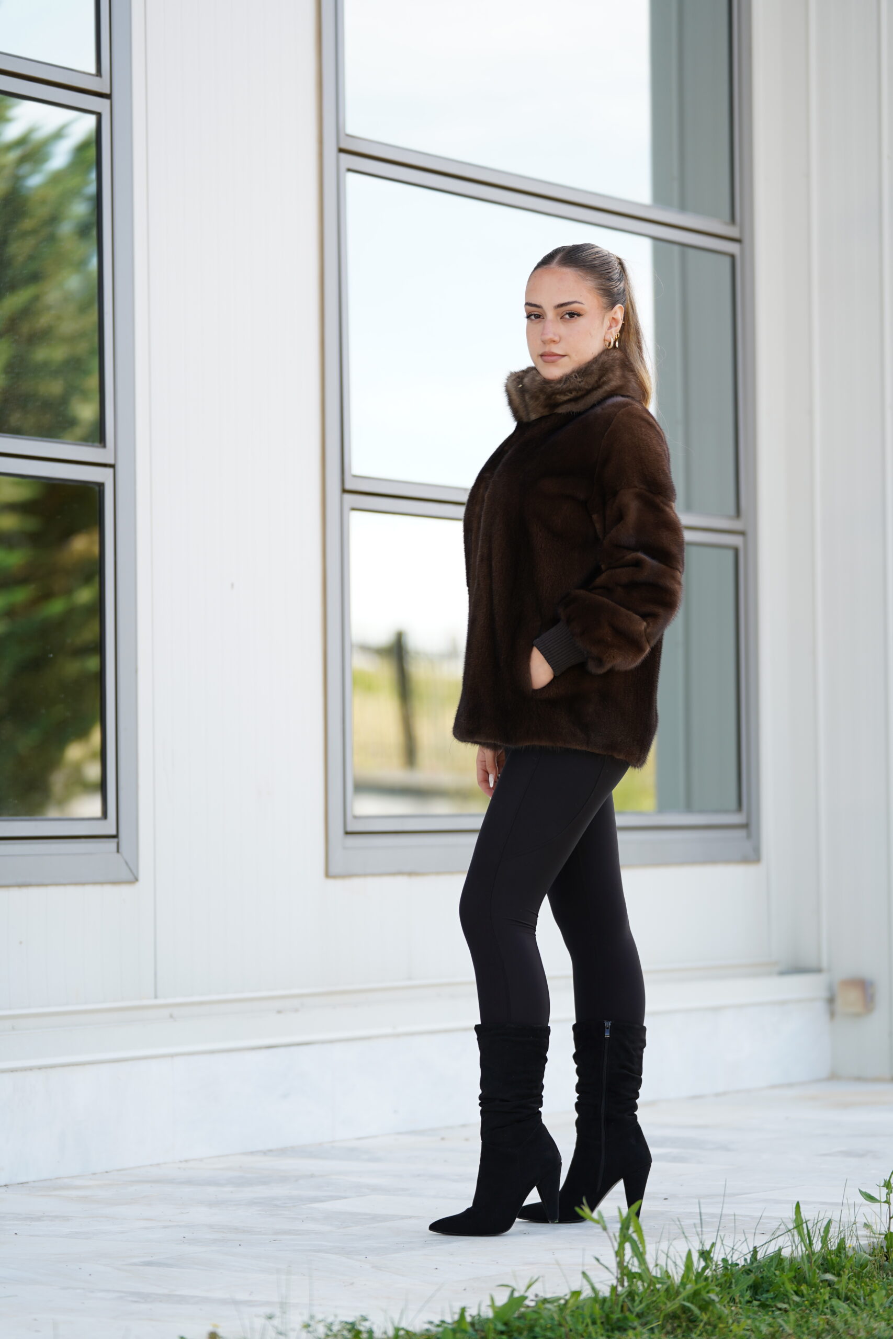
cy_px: 670
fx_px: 4204
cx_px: 446
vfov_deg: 18.1
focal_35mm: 113
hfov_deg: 12.1
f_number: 2.8
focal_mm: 113
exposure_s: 1/250
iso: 100
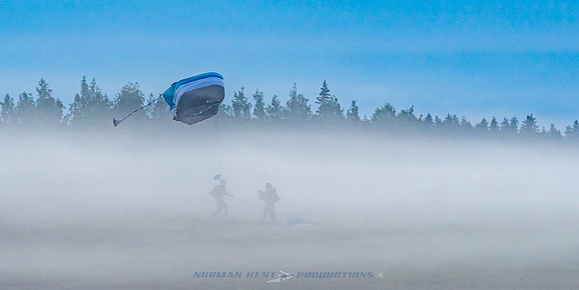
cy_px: 65
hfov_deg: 6.6
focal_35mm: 334
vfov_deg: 3.3
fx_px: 4995
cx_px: 290
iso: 1000
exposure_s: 1/250
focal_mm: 200
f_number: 5
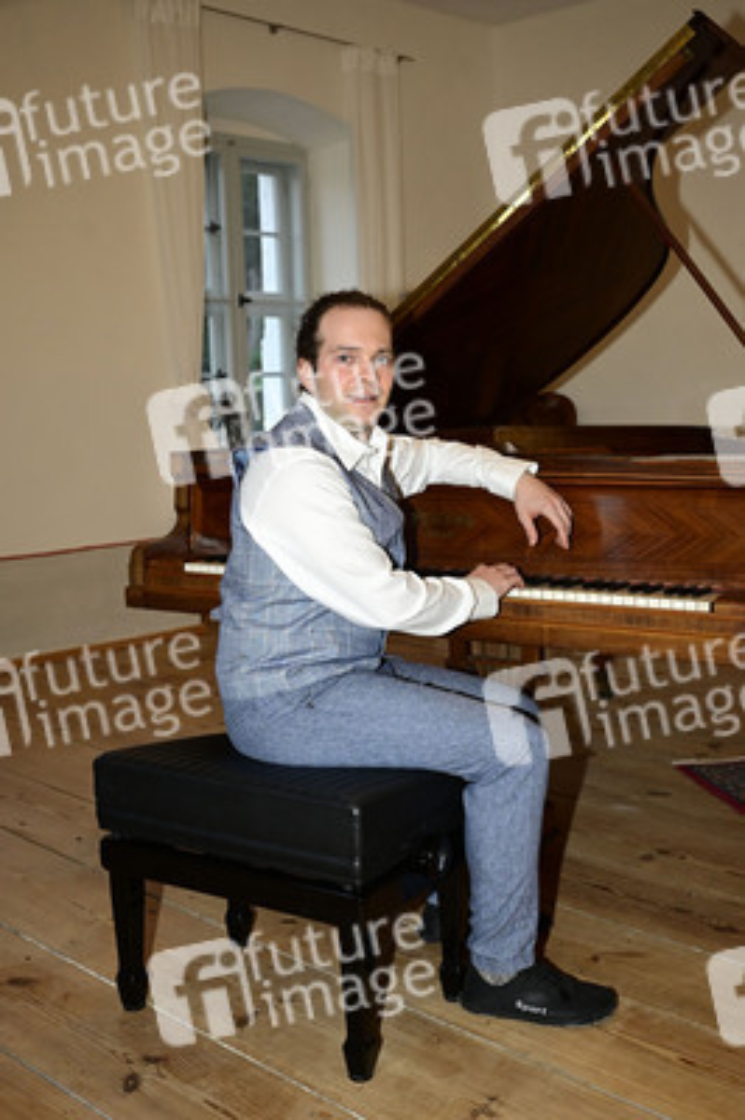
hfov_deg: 33.3
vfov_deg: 48.5
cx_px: 372
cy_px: 560
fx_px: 1244
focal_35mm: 40
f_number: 5
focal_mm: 40
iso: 2500
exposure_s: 1/200
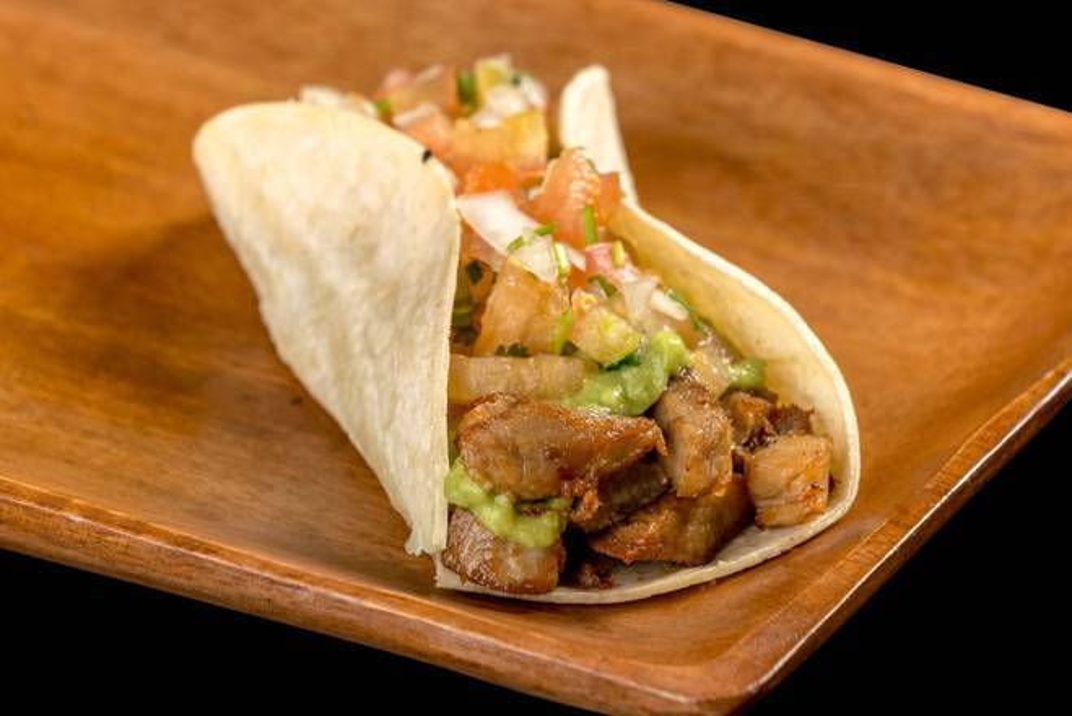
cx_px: 536
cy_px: 358
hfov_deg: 10.3
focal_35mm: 200
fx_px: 5958
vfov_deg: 6.9
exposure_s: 1/200
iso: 100
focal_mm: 200
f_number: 8
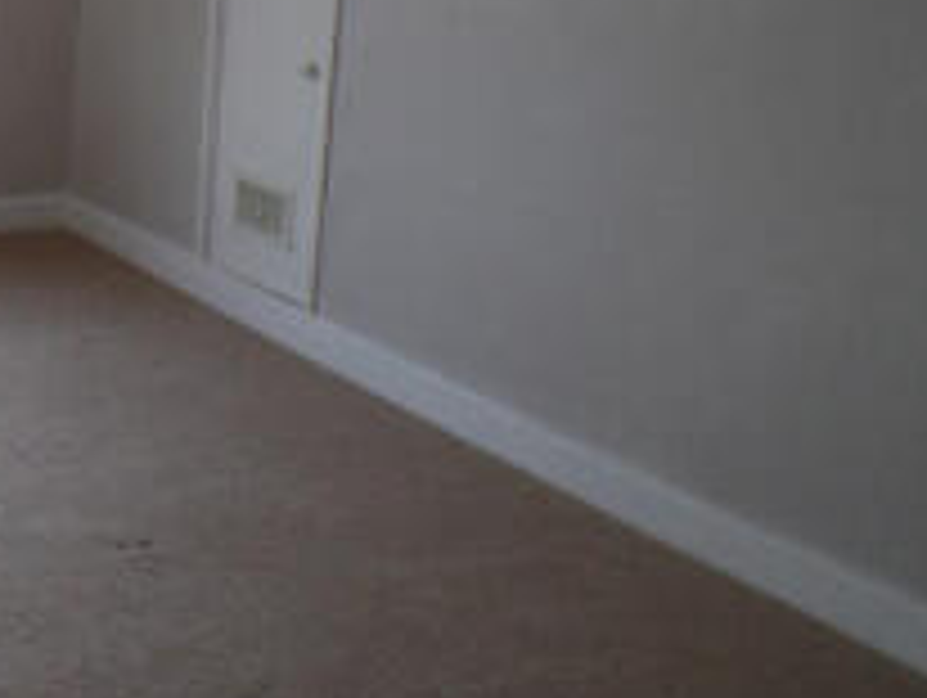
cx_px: -299
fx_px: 1743
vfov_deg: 22.2
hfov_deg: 25.4
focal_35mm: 65
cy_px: 83
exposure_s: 1/125
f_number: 3.2
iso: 80
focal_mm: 4.1
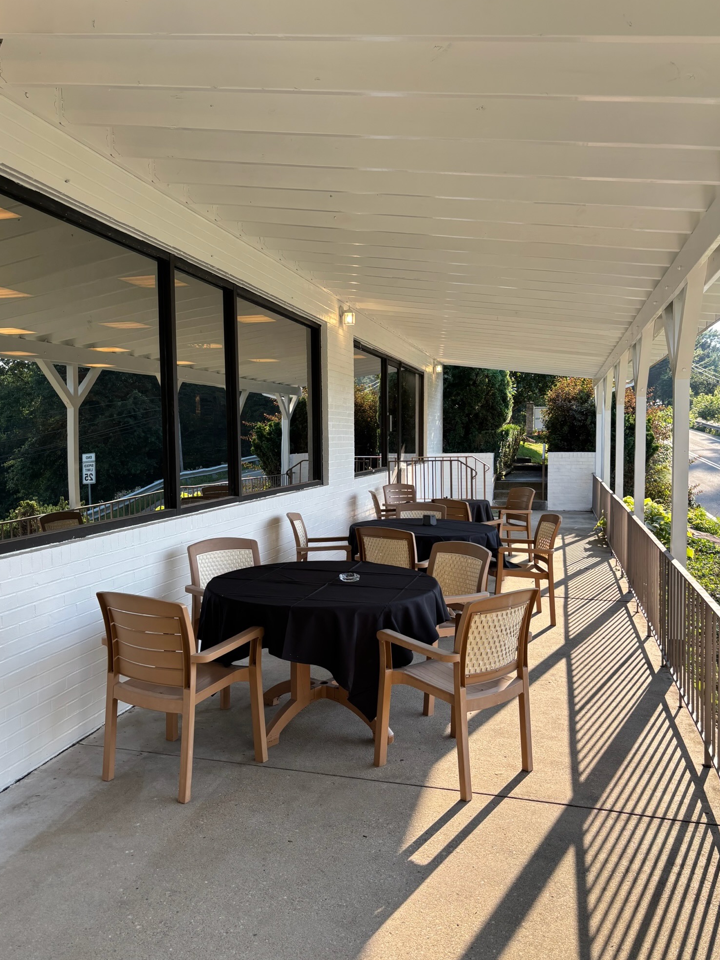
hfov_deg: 51.4
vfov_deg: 65.3
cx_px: 359
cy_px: 484
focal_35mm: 27
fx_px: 749
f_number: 1.6
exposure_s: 1/477
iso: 50
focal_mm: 5.96
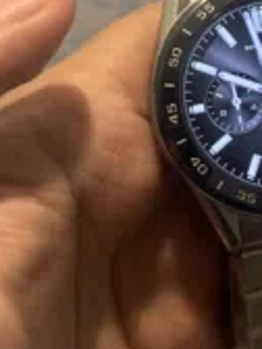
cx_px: 235
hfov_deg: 12.9
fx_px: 1150
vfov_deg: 17.3
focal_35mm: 114
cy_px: 147
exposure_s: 1/37
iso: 500
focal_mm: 6.86
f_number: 1.78
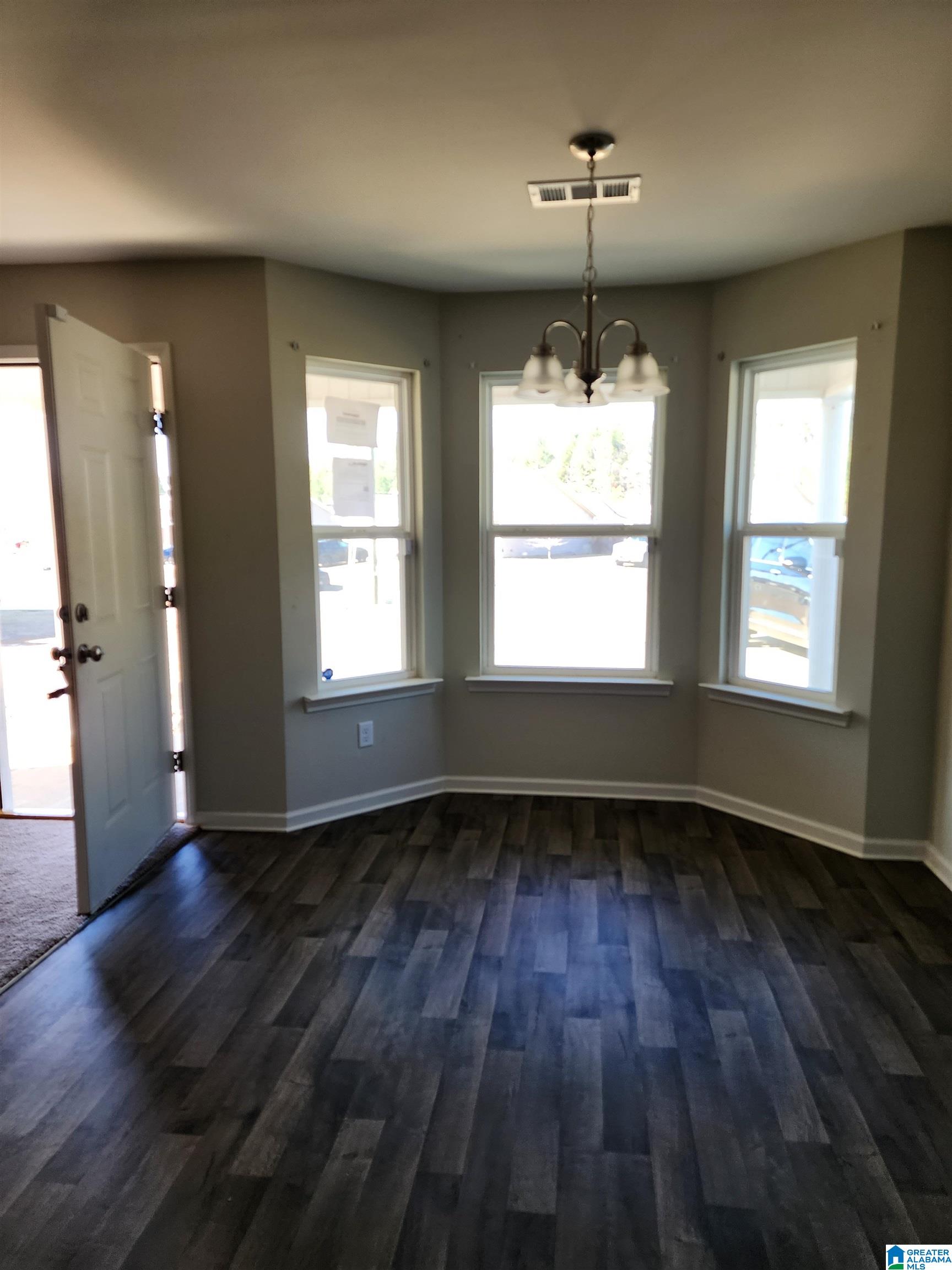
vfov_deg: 73.9
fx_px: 843
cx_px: 476
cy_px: 635
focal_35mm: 23
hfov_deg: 58.9
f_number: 1.8
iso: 100
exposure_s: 1/180
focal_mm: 6.4
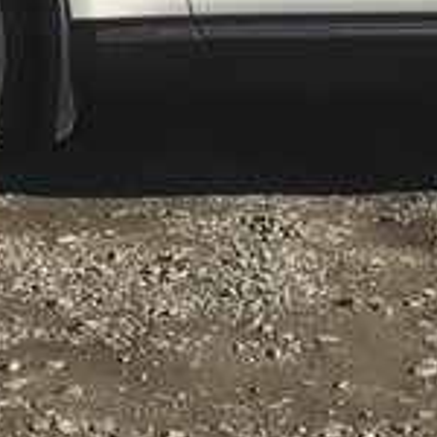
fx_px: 2171
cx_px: 600
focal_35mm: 152
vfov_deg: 11.0
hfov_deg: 11.2
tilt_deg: -5.2
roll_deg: -0.3
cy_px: -262
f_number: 1.8
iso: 20
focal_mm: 3.99
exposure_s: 1/2398
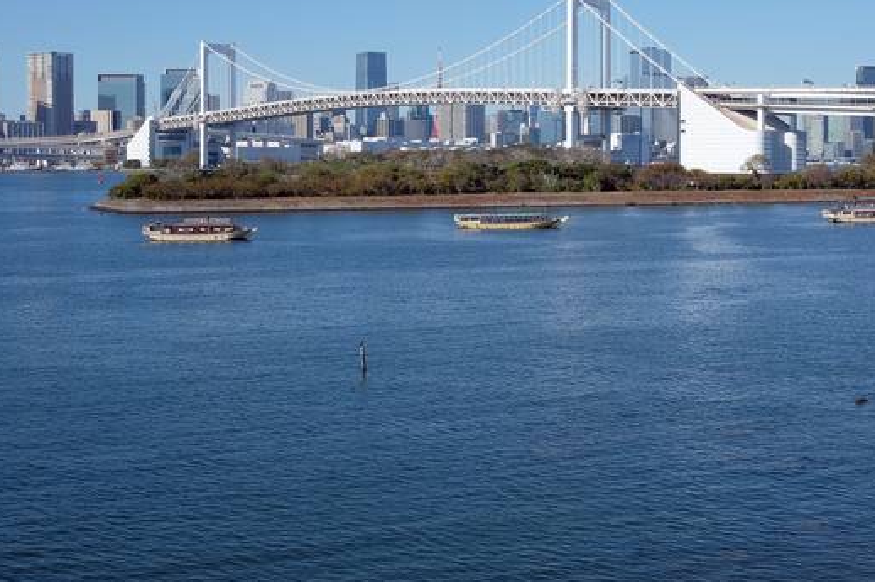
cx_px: 571
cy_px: 189
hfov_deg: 34.8
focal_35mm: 57
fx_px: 1385
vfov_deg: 23.6
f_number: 11
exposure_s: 1/240
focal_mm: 27
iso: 200
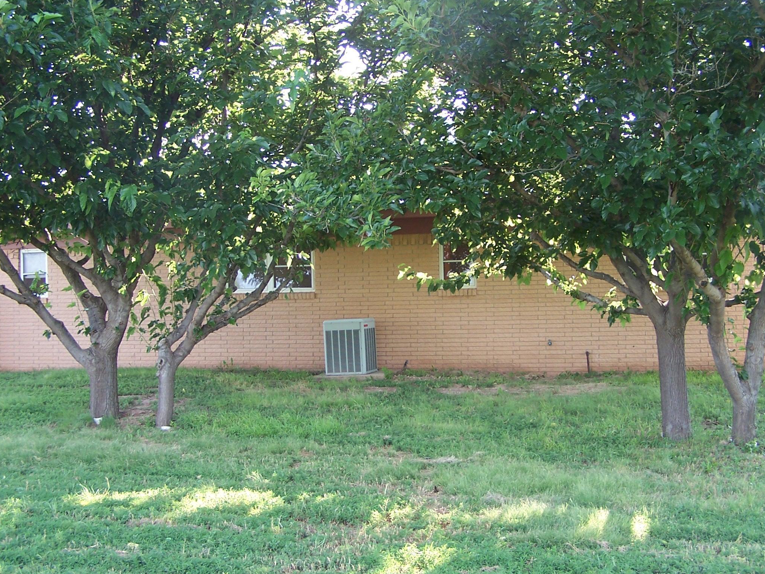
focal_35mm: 43
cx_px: 413
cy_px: 293
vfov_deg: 33.6
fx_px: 950
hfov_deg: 43.8
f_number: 2.8
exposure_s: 1/60
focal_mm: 6.3
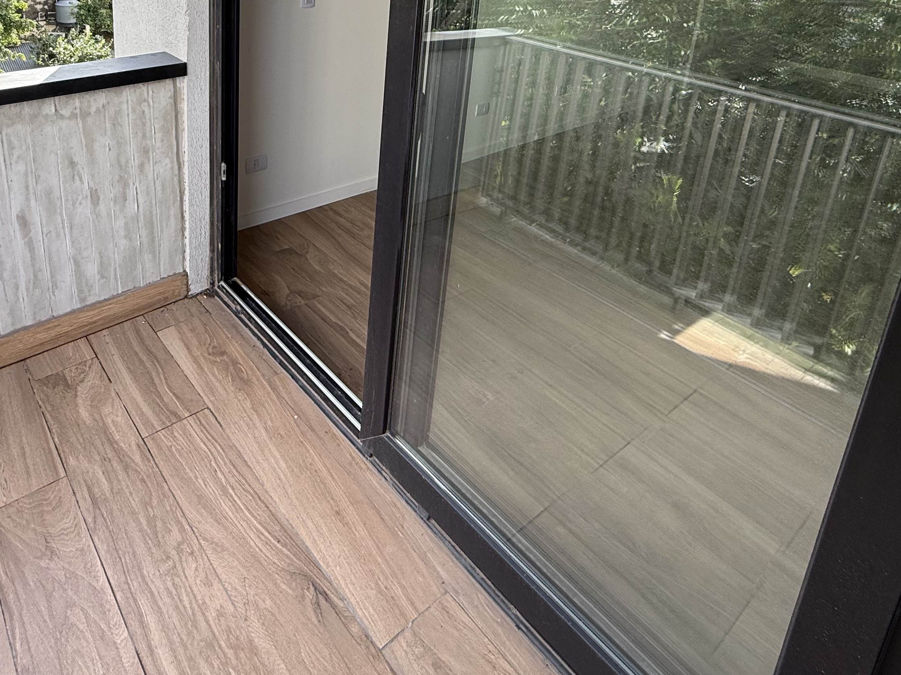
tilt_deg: -15.4
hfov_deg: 68.5
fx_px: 651
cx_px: 348
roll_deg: -2.9
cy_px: 84
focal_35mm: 25
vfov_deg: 49.6
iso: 64
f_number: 2.2
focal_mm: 2.22
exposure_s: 1/217
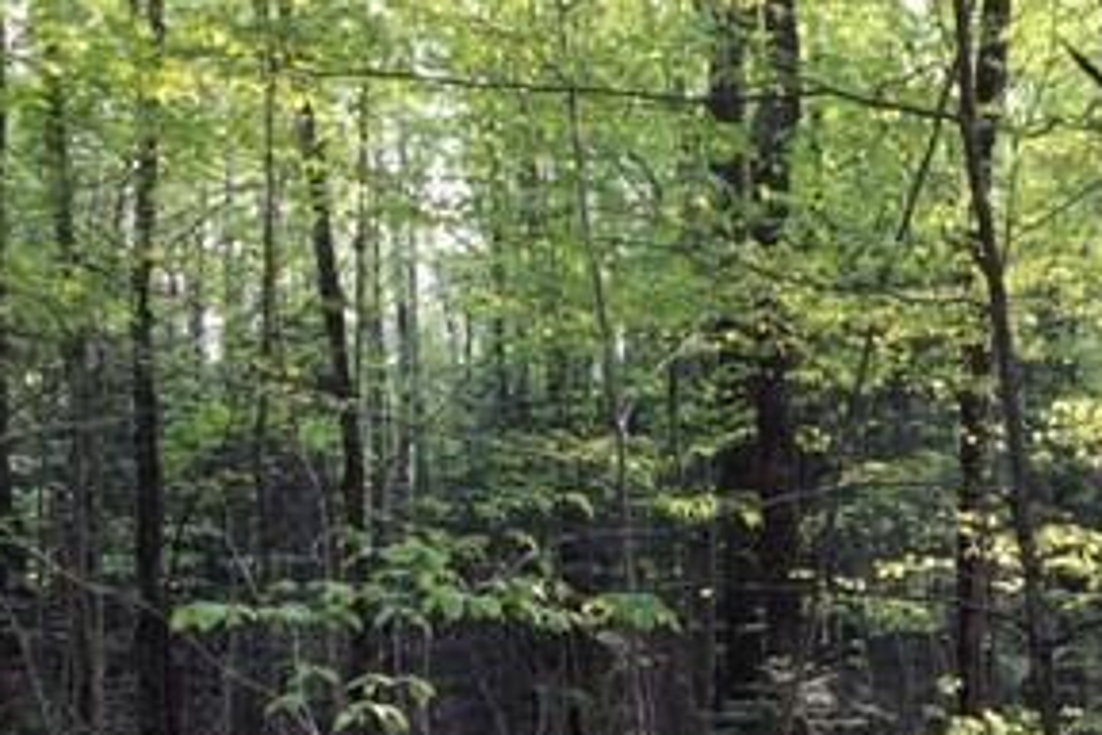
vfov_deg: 19.9
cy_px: 670
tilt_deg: -2.0
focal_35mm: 67
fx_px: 2051
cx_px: 960
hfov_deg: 29.0
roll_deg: +2.2
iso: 25
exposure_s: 1/60
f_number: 2.2
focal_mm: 4.15
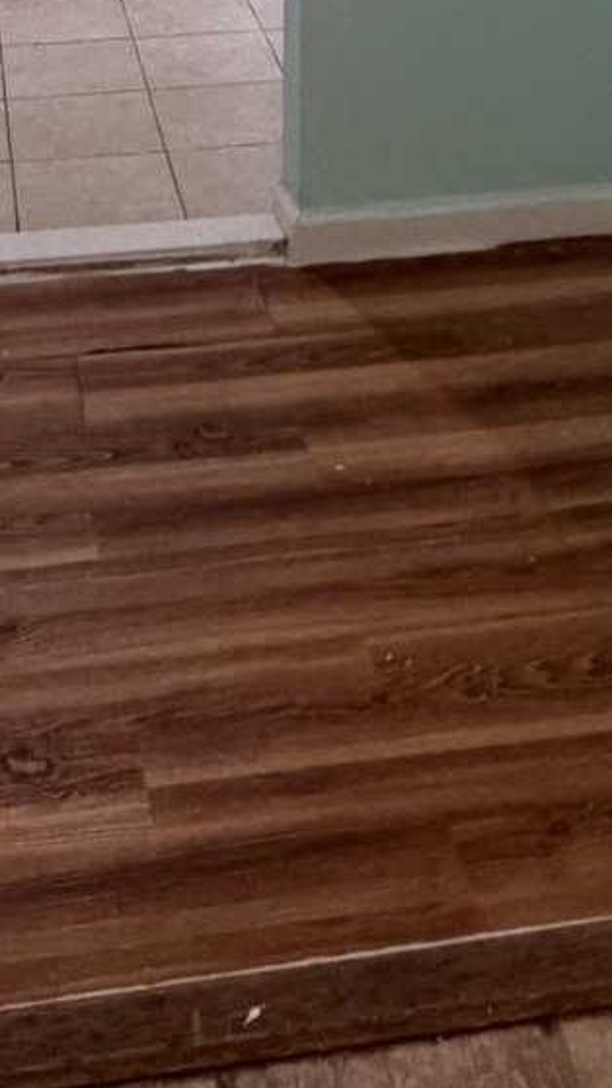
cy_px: -419
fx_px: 1817
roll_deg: -0.4
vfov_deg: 26.7
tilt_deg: -6.5
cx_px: 187
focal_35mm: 63
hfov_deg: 19.0
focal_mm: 2.22
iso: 640
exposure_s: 1/60
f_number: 2.2
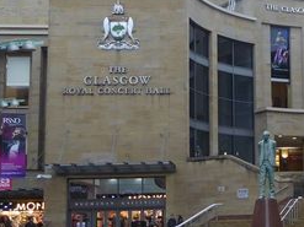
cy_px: 120
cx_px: 367
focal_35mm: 81
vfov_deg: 18.2
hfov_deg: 22.2
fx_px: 711
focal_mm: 4.3
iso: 200
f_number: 3.3
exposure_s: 1/60
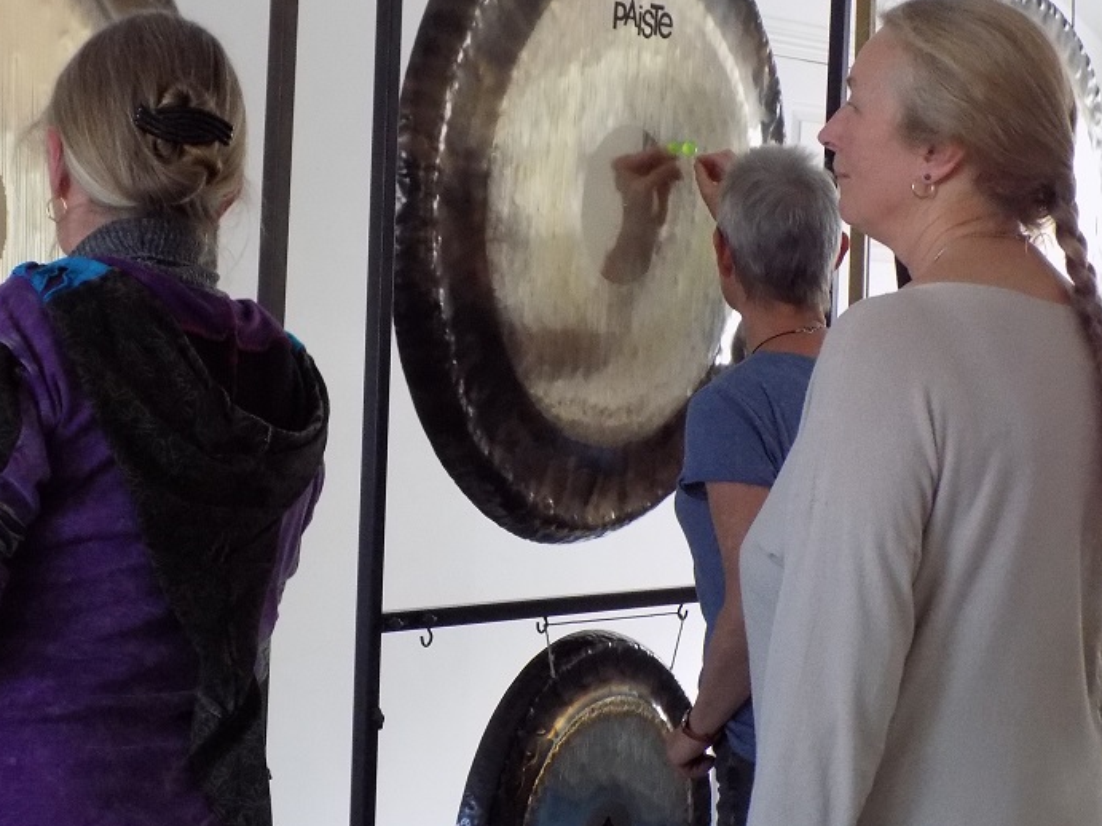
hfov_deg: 22.2
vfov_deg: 16.8
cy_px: 317
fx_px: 2801
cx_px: 366
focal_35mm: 88
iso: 400
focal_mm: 10.5
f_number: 4
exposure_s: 1/20
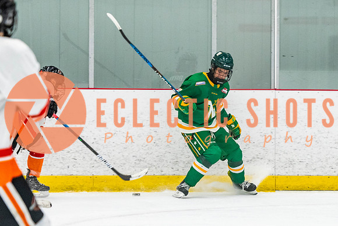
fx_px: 2603
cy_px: 126
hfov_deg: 7.4
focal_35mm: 277
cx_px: 247
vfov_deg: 5.0
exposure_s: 1/640
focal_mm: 135
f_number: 2.8
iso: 1400
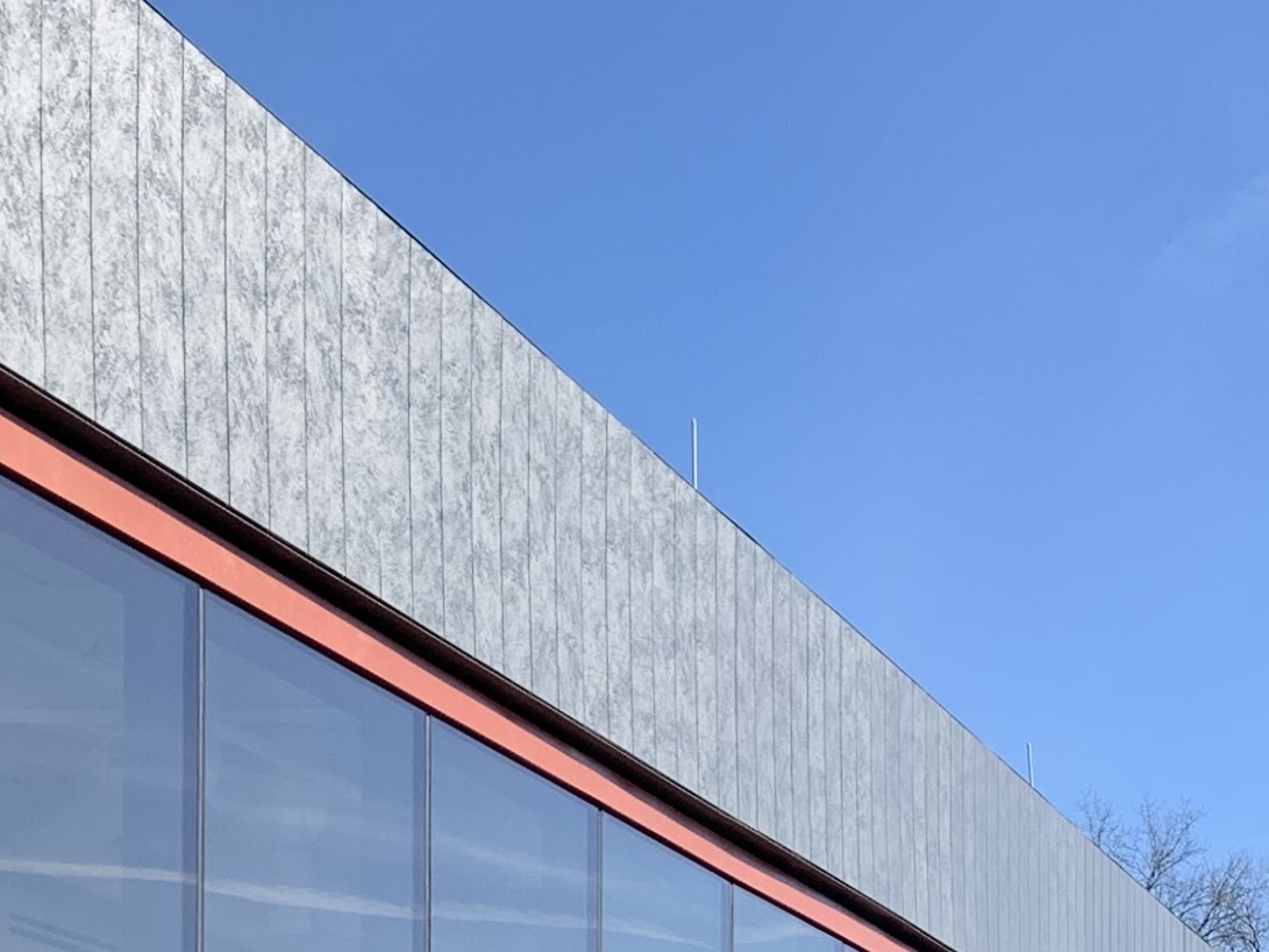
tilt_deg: +5.1
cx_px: 1025
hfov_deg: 21.0
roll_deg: -0.5
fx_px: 3372
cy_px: 1179
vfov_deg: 15.4
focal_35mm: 92
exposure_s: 1/2364
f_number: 1.8
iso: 25
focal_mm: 4.25
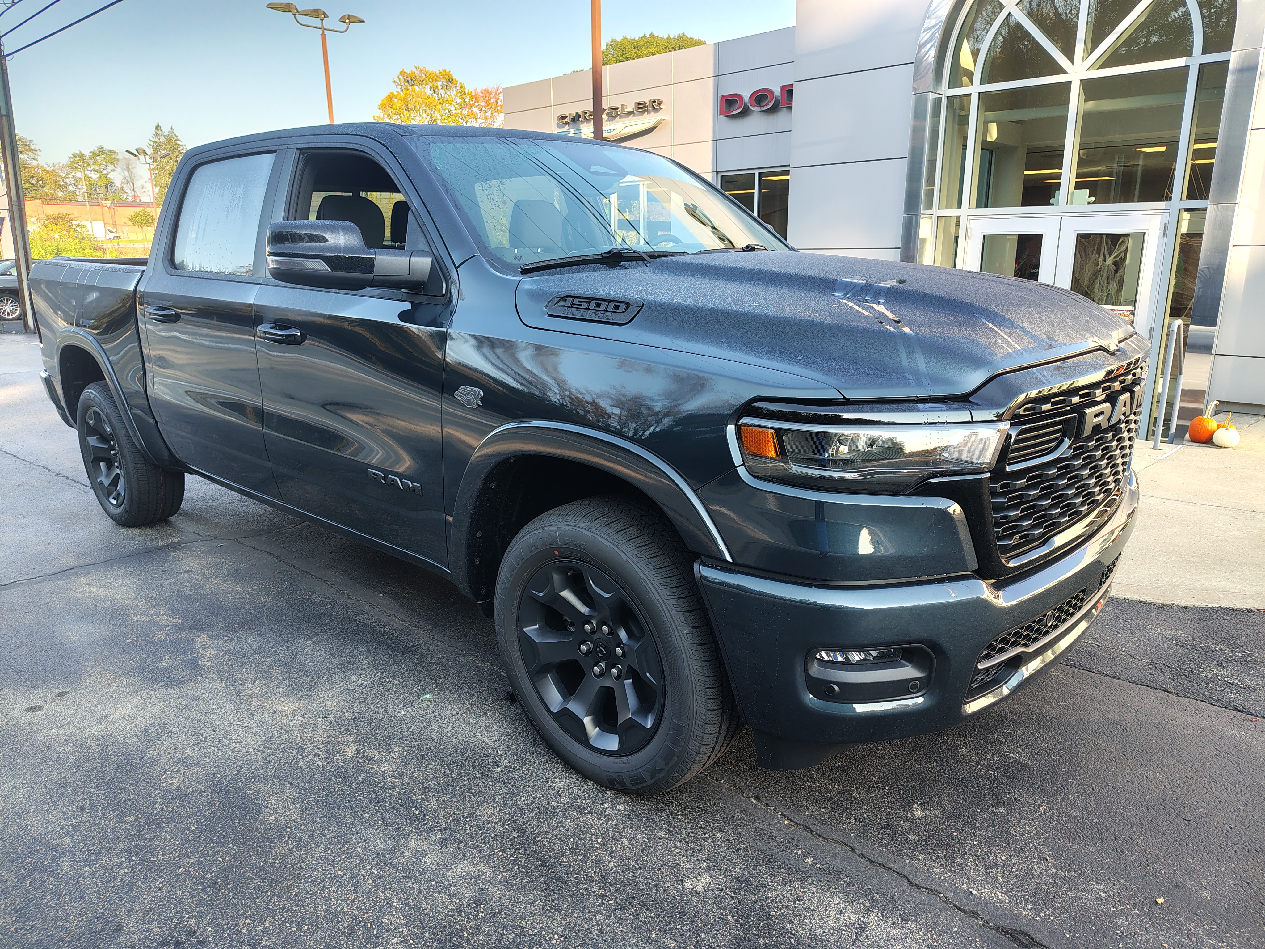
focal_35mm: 24
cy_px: 474
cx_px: 632
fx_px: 877
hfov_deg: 71.6
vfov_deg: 56.8
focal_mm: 5.56
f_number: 1.8
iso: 100
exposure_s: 1/136
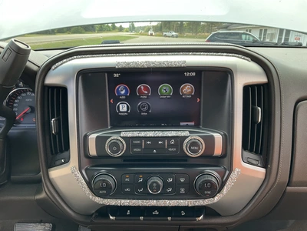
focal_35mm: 29
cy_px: 116
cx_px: 154
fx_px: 257
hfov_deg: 61.7
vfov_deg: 48.2
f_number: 1.8
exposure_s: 1/122
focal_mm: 3
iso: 20
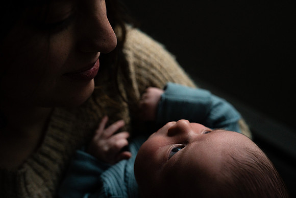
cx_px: 148
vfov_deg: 31.2
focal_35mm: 43
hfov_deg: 45.4
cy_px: 99
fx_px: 354
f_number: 4
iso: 800
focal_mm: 43
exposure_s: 1/200
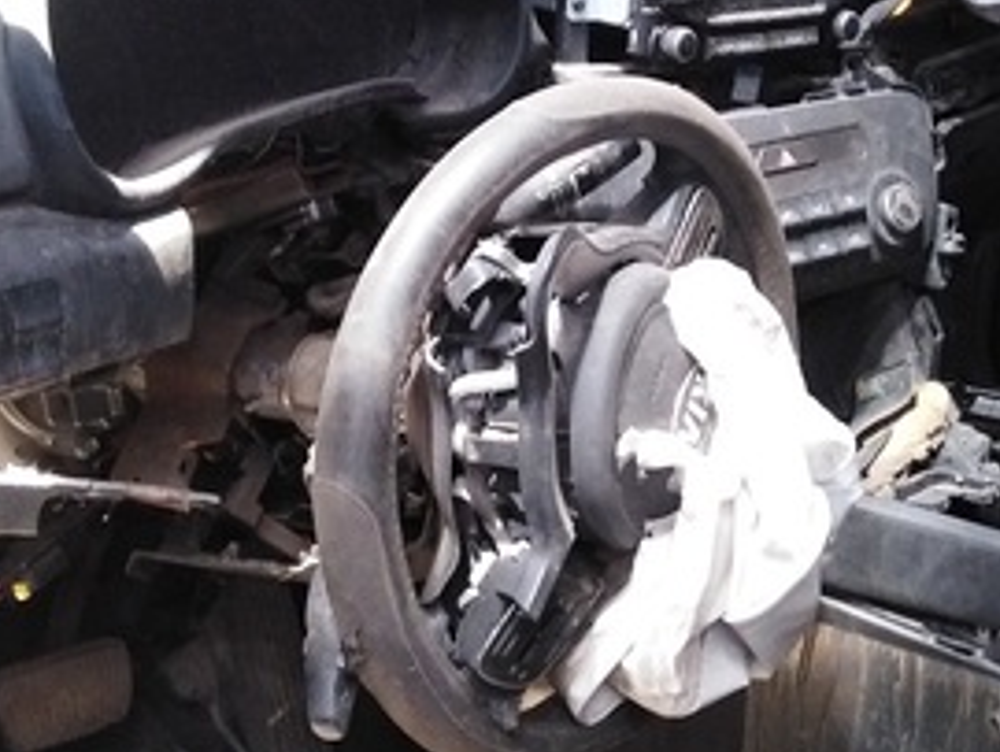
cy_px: 367
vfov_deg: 24.5
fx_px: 1735
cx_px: 585
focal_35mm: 60
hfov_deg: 32.1
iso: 435
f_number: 2.2
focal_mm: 3.46
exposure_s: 1/20
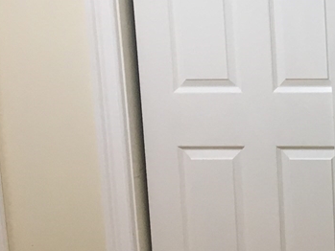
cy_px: 22
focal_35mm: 85
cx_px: 487
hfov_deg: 20.2
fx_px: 823
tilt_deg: -6.3
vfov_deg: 17.1
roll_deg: +0.0
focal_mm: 4.15
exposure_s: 1/30
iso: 64
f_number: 2.2
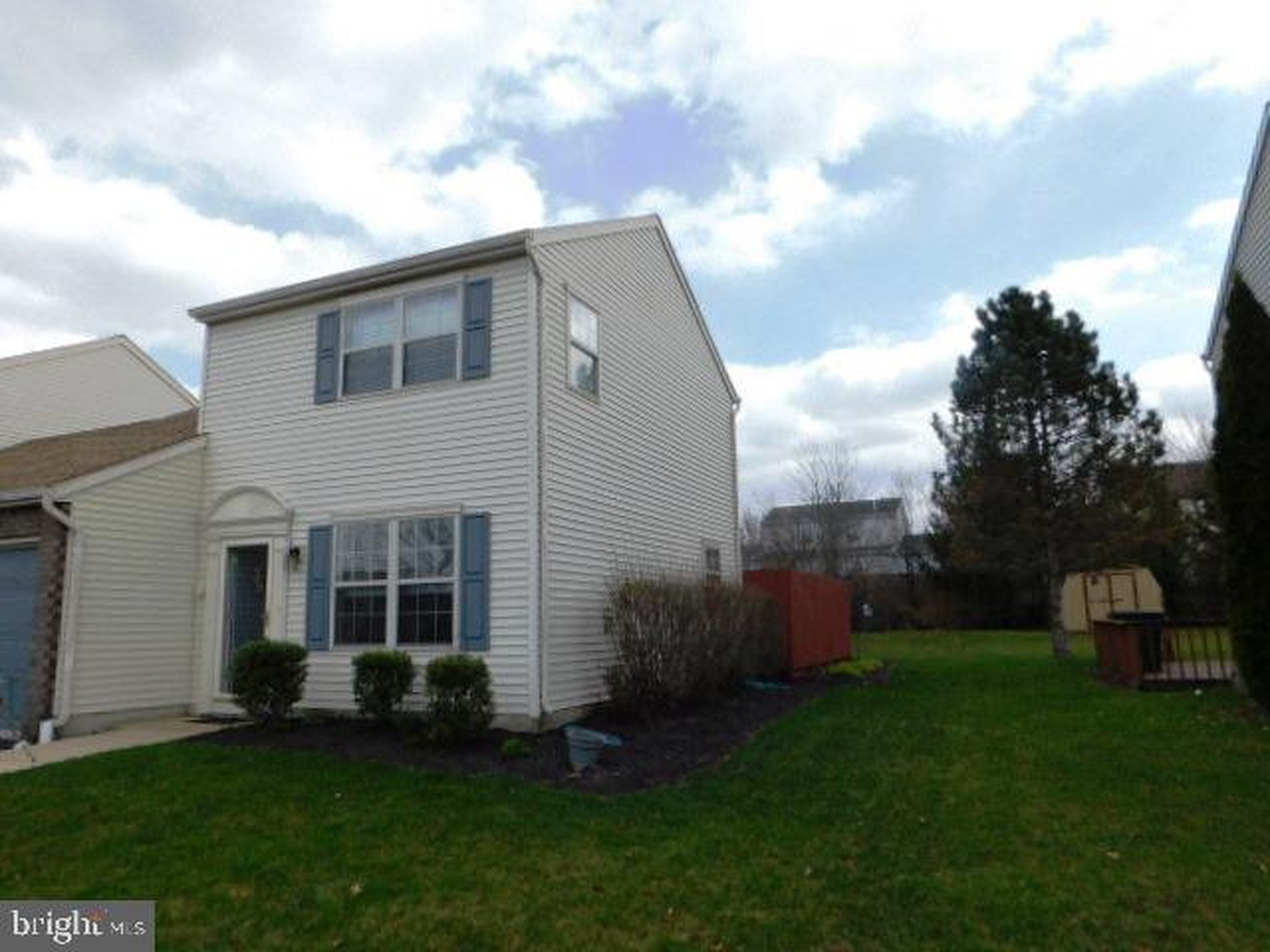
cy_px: 476
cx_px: 635
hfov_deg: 71.6
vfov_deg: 56.8
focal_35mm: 24
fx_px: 881
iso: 125
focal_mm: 4.1
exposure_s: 1/1250
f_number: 3
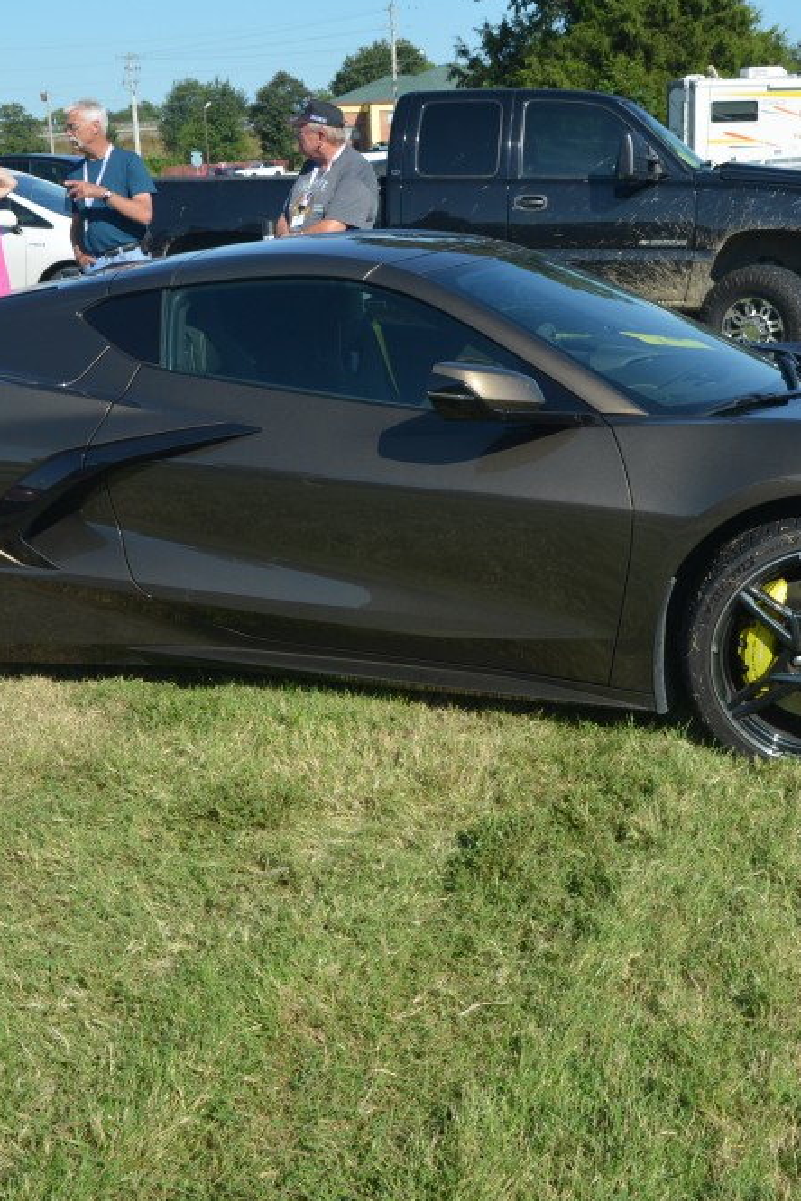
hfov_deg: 29.2
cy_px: 606
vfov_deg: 42.7
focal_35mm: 46
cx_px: 415
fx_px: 1535
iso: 110
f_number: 8
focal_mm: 20
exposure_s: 1/250
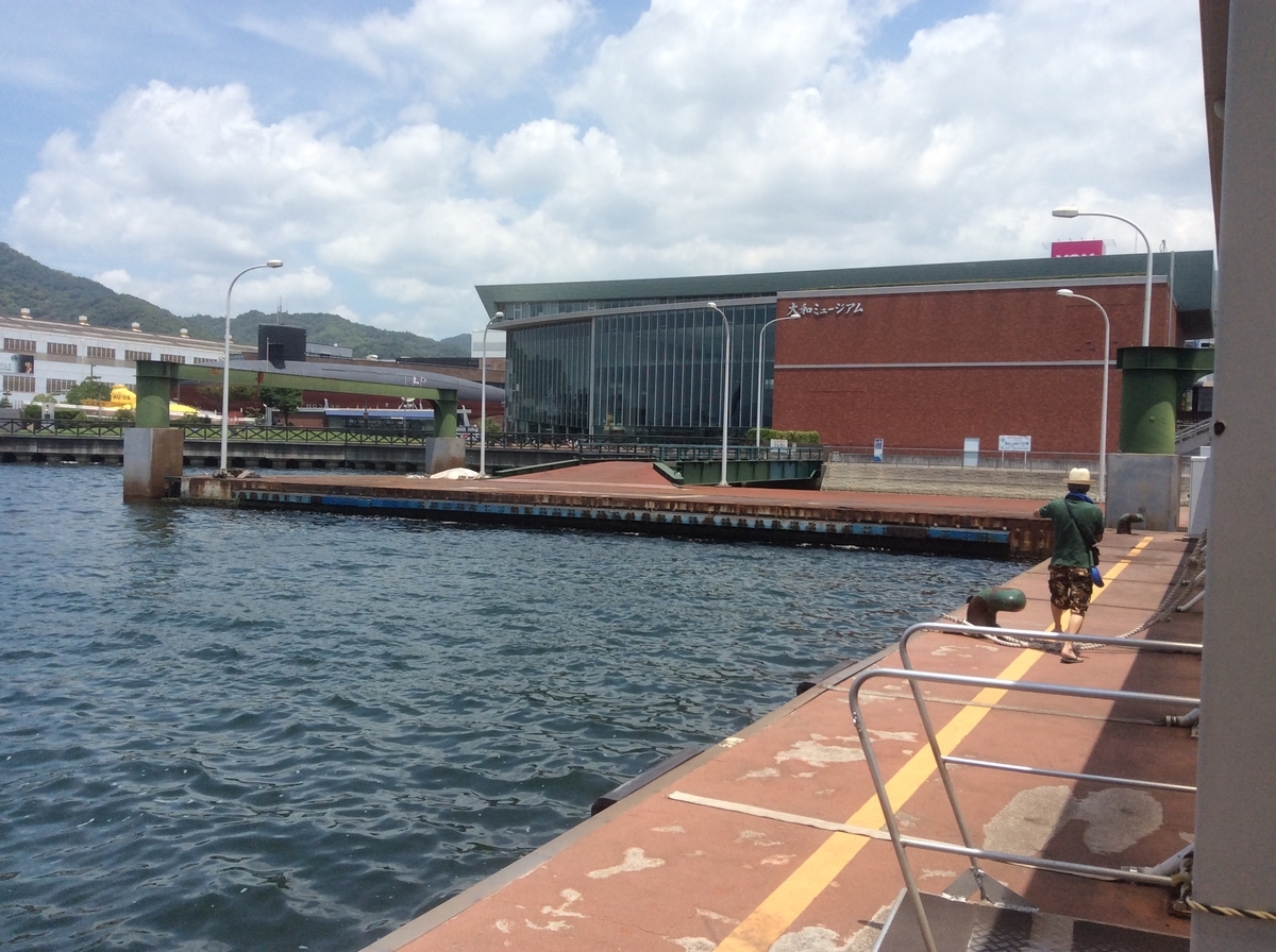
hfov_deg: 56.9
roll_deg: -2.0
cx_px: 638
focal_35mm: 32
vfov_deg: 44.0
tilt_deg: -1.2
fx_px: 1178
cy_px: 476
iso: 32
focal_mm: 3.3
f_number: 2.4
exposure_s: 1/1733
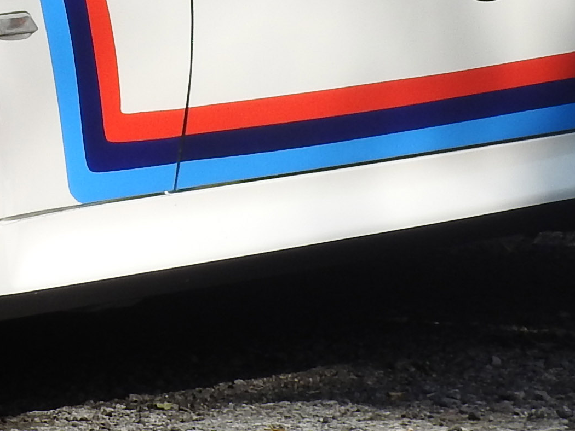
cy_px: -132
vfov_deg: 2.3
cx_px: -94
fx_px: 10932
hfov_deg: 3.0
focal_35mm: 658
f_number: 5.2
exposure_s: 1/640
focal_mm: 26.9
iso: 100
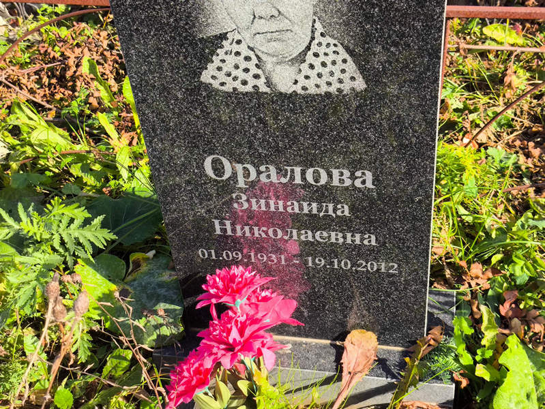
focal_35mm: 50
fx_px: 788
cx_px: 272
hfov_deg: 38.2
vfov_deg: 29.1
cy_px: 204
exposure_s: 1/676
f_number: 1.7
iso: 50
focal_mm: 4.71
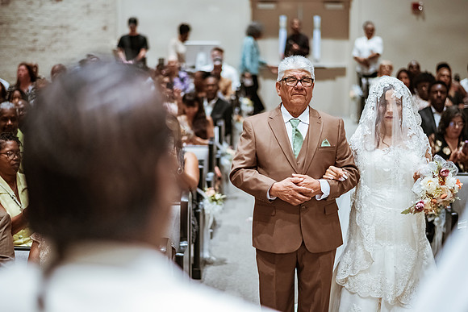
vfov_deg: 23.4
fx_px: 754
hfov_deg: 34.5
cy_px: 156
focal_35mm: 58
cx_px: 234
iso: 1600
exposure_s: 1/640
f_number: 1.4
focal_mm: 58
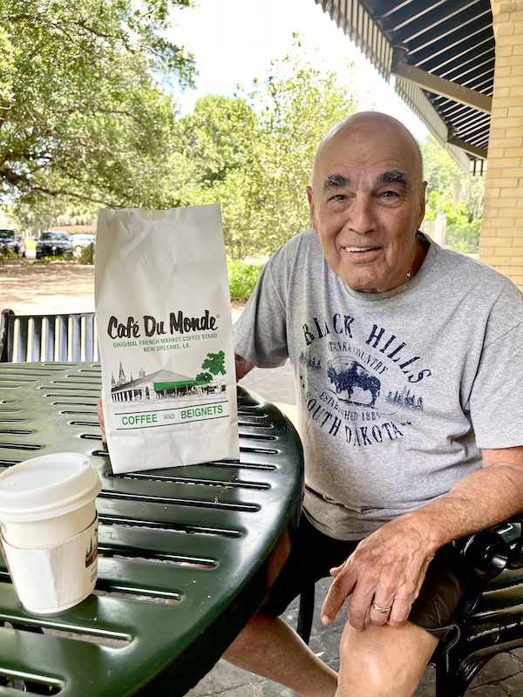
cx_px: 262
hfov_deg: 54.9
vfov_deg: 69.4
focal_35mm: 25
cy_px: 348
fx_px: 504
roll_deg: -0.7
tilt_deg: -11.7
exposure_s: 1/173
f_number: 1.6
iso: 32
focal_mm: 5.1
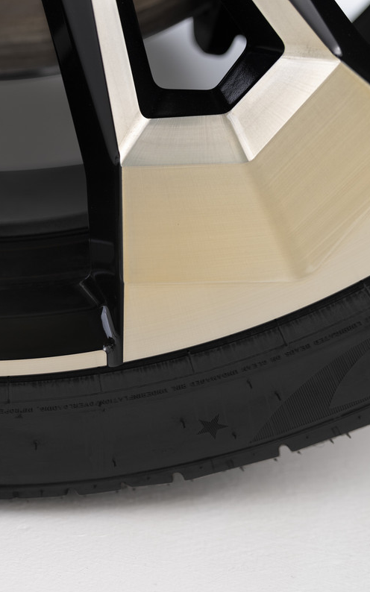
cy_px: 297
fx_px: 1243
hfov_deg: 16.5
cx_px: -28
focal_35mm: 77
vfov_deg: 26.8
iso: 250
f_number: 2.5
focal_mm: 50
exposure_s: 1/200
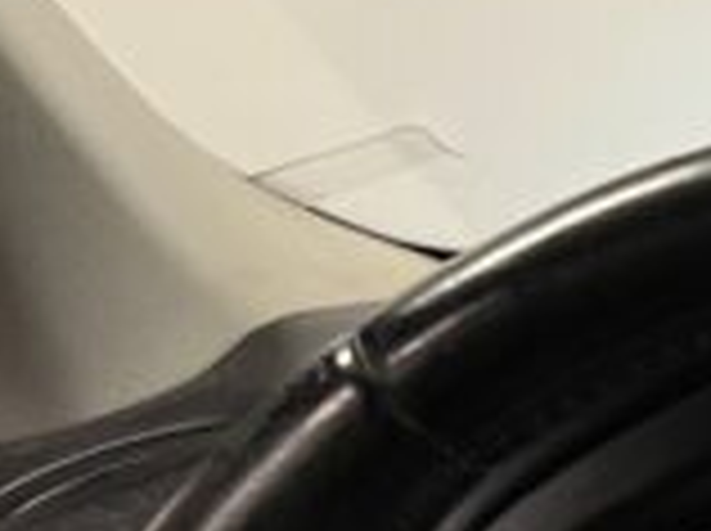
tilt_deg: -21.0
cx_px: 1616
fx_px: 2707
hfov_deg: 12.4
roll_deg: +0.4
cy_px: 999
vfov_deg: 10.4
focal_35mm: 132
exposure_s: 1/50
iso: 125
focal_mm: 5.7
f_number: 1.5
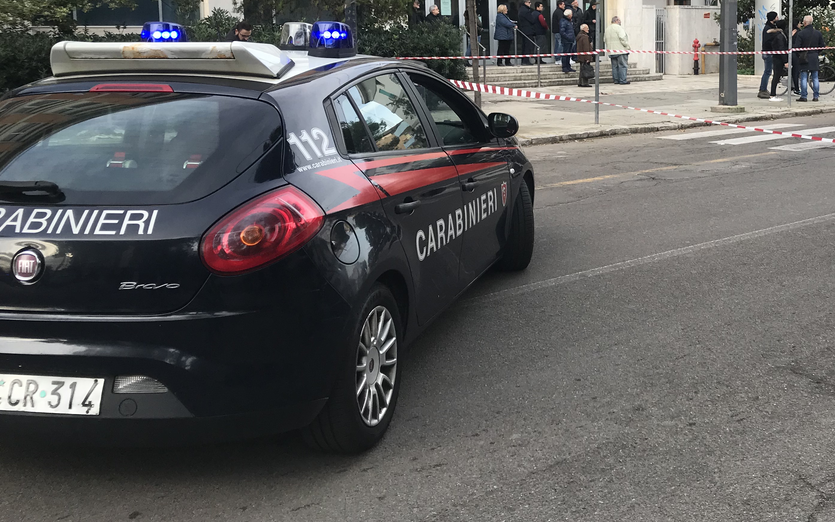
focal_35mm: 43
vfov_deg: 29.4
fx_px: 978
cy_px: 128
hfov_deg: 45.0
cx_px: 600
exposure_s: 1/374
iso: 20
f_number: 1.8
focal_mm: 3.99
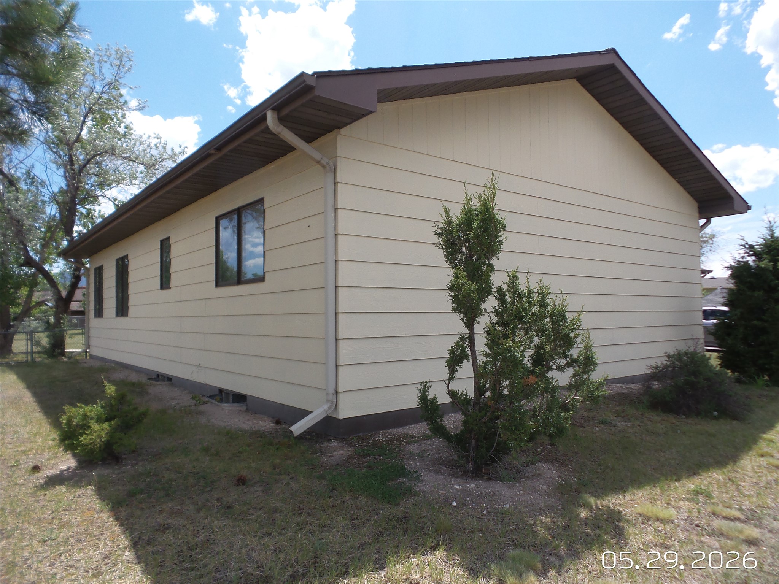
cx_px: 390
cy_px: 292
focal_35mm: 23
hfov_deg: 73.9
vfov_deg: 58.9
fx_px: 518
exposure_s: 1/1250
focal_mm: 4.1
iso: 100
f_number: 3.5
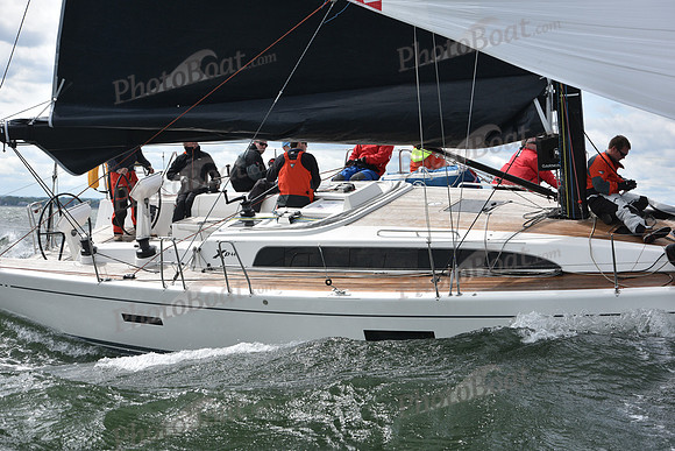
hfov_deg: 23.6
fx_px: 1613
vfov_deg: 15.9
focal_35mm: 86
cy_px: 226
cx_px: 338
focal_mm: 86
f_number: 7.1
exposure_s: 1/1000
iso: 320
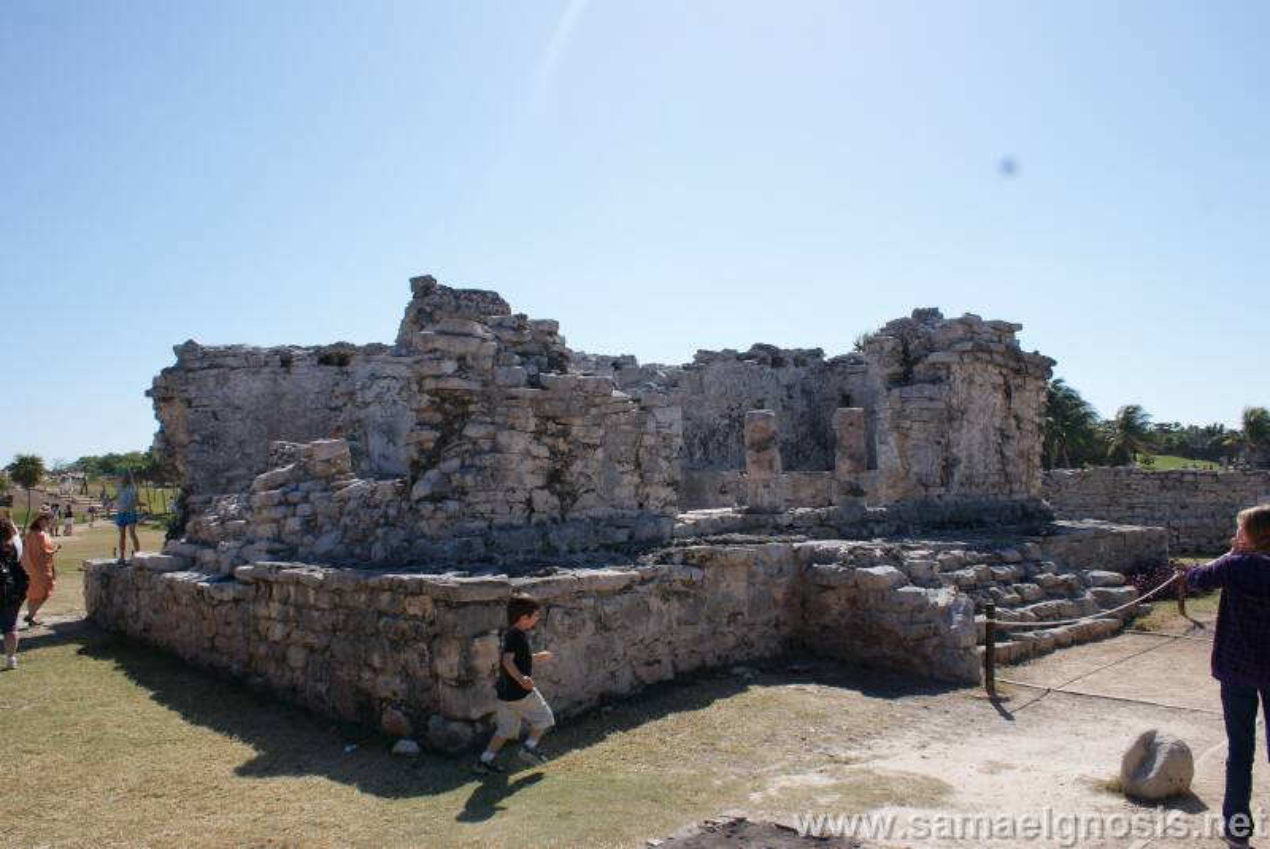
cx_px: 635
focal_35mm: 27
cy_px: 424
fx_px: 953
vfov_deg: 48.0
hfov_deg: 67.3
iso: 100
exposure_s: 1/200
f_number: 10
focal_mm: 18
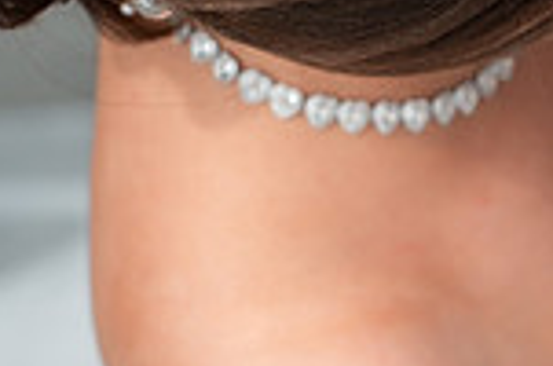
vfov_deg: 6.0
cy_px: 143
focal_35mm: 227
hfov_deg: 8.7
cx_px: 1047
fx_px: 3480
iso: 200
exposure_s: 1/800
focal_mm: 59
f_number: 3.5
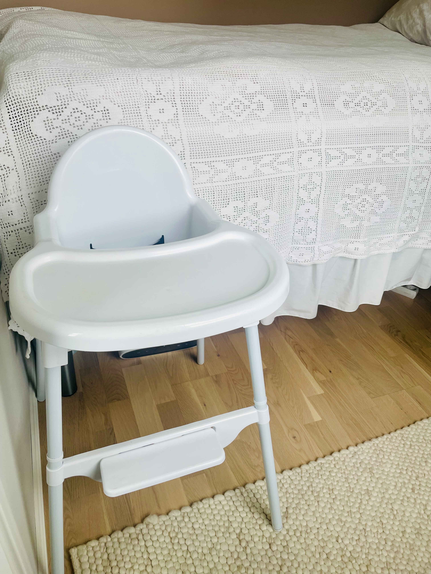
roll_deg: -5.6
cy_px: 287
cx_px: 216
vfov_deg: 67.3
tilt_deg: -33.7
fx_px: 432
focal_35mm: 26
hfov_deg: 53.1
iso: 32
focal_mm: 4.2
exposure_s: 1/173
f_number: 1.6
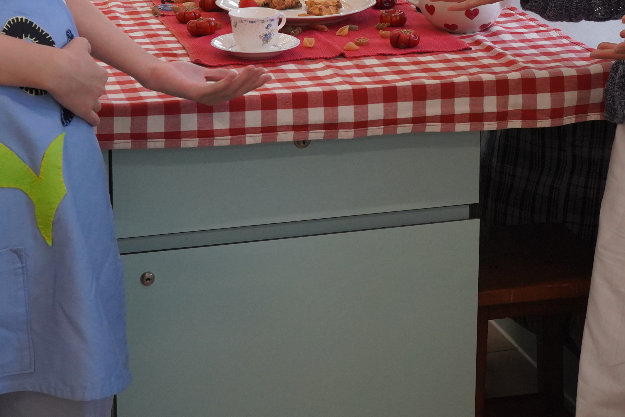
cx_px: 329
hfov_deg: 22.4
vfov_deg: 14.7
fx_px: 1580
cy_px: -41
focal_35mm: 91
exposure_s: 1/500
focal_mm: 34
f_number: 5.6
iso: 2500
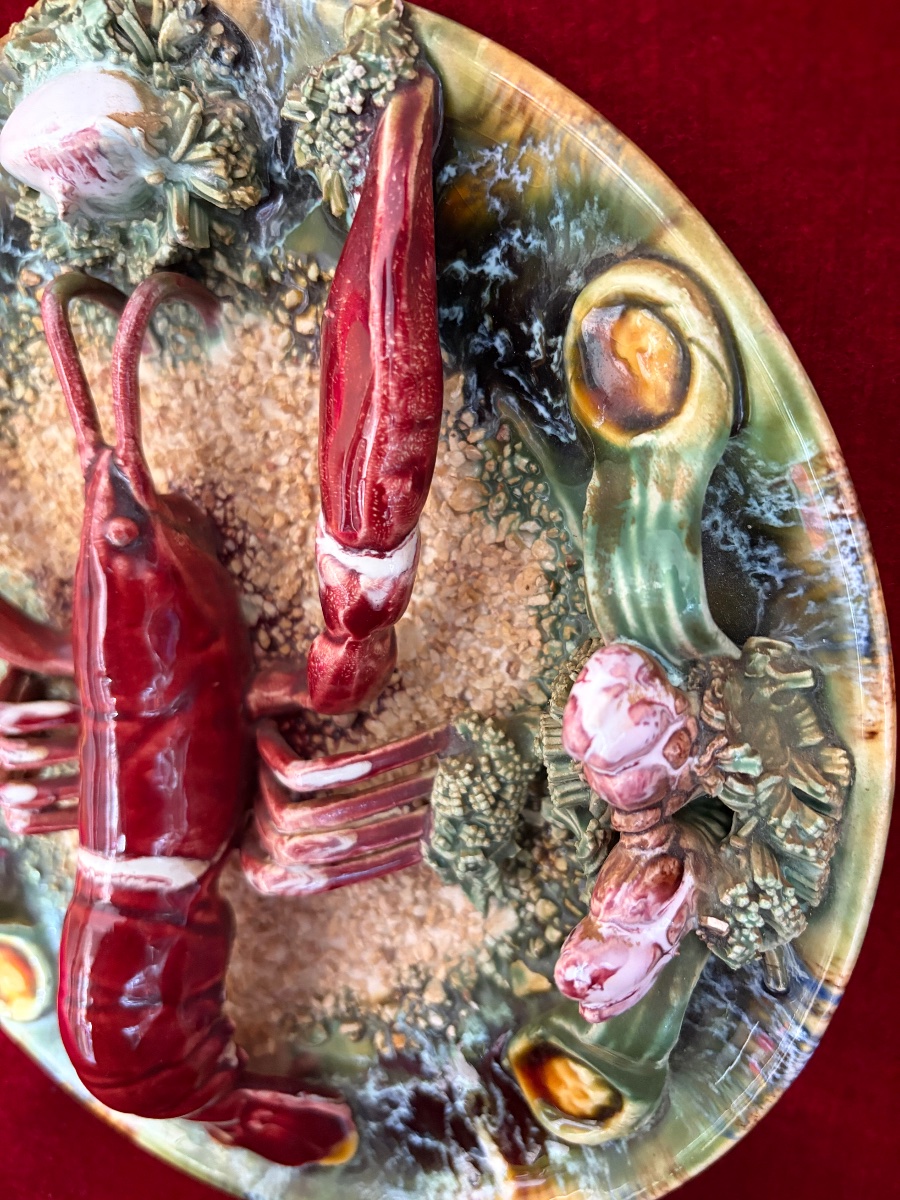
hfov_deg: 53.1
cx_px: 450
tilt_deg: -36.4
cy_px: 600
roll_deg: +11.3
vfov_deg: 67.3
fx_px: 901
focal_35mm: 26
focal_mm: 5.96
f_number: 1.6
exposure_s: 1/40
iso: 500
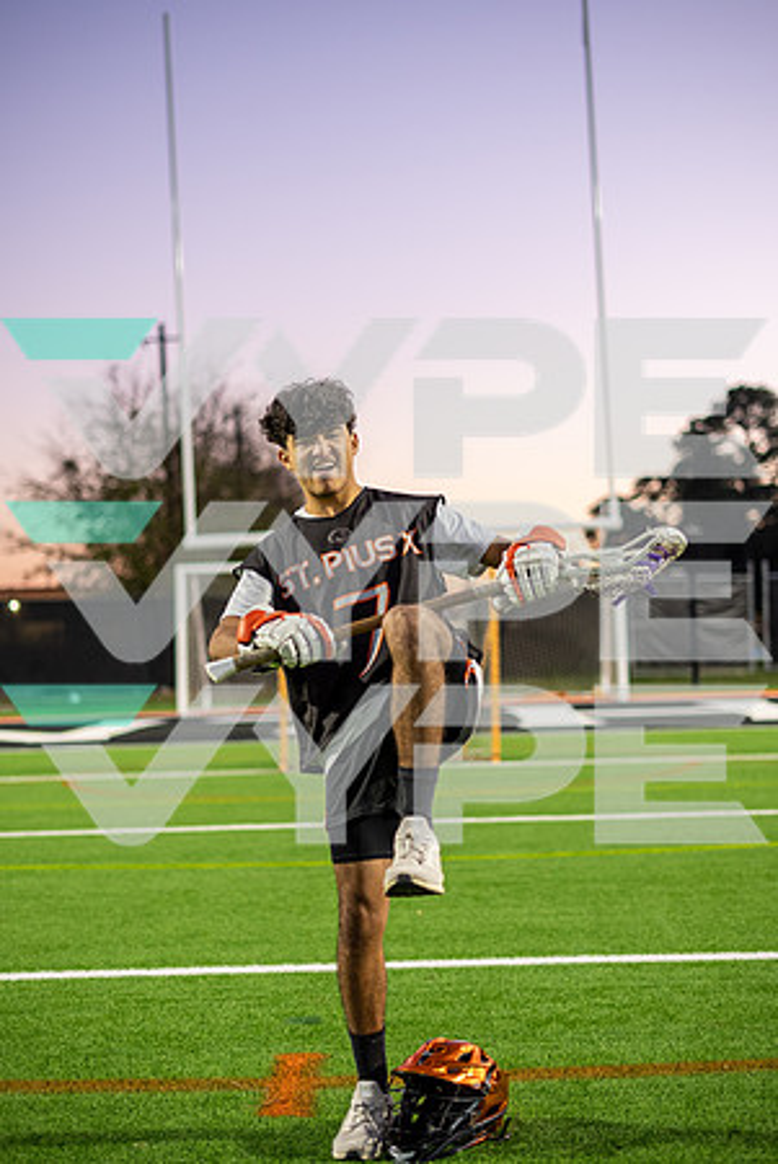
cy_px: 582
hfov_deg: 27.1
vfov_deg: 39.6
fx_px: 1617
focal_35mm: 50
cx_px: 389
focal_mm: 50
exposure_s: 1/400
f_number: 1.8
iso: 800
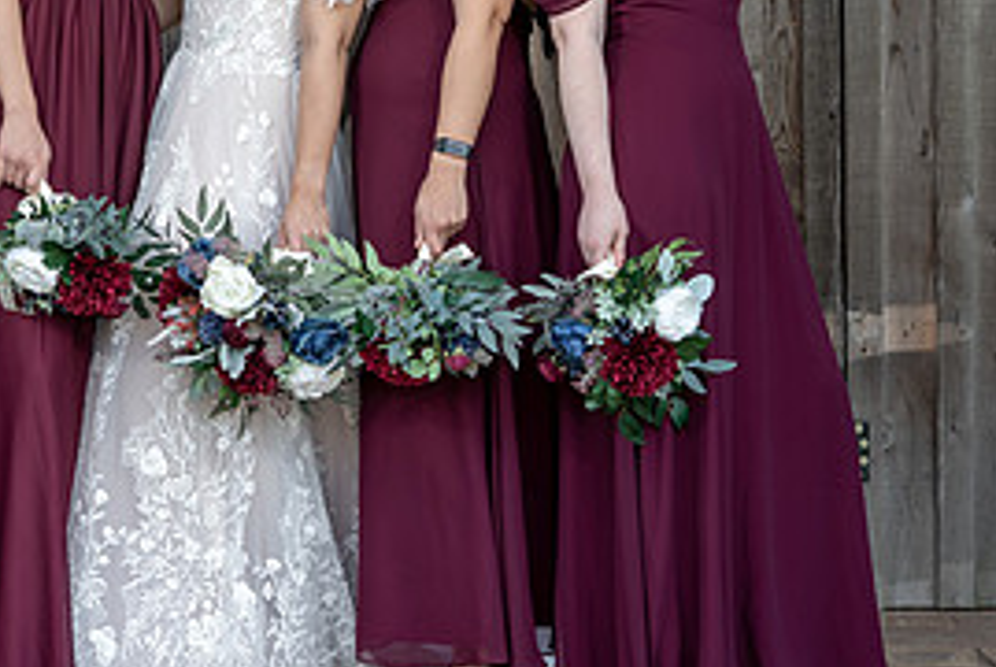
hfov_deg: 11.7
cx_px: 135
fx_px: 4847
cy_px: 52
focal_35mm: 175
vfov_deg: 7.8
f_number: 4
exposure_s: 1/200
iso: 250
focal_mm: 76
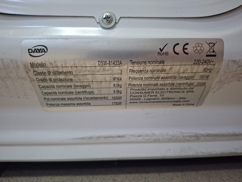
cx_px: 121
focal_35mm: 23
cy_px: 91
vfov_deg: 58.9
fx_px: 161
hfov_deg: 73.9
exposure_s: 1/33
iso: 320
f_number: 1.8
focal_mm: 5.54
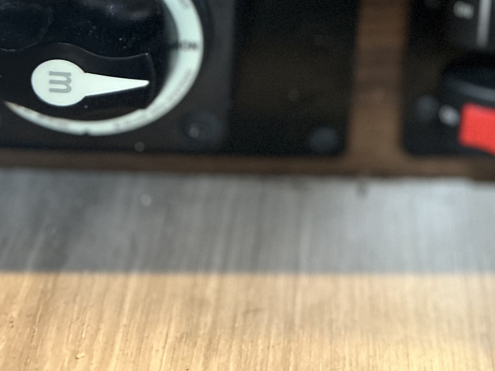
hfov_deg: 26.6
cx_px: 547
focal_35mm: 67
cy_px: -95
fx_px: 958
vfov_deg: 20.3
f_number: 1.5
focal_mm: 5.7
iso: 640
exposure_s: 1/35
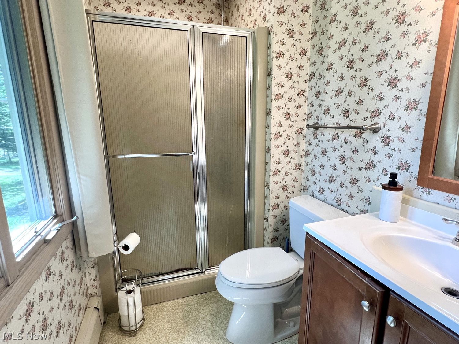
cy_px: 172
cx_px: 230
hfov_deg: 94.5
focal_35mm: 16
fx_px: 212
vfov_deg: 78.1
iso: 125
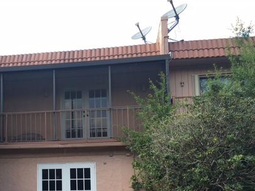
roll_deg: +1.0
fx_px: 331
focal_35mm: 45
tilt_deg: +5.7
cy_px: 144
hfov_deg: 41.0
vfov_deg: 31.6
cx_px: 67
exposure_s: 1/130
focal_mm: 4.15
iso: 25
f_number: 2.2
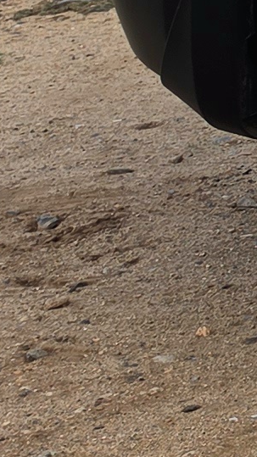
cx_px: 1603
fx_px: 2254
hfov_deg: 4.6
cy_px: -242
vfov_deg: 11.1
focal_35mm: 186
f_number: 1.4
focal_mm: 6.5
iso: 10
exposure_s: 1/217
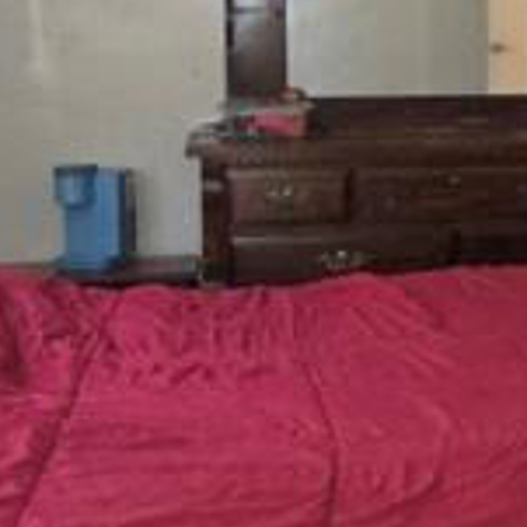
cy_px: 140
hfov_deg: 20.3
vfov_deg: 22.0
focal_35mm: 78
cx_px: 684
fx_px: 1343
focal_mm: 2.2
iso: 400
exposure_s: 1/30
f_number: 1.9
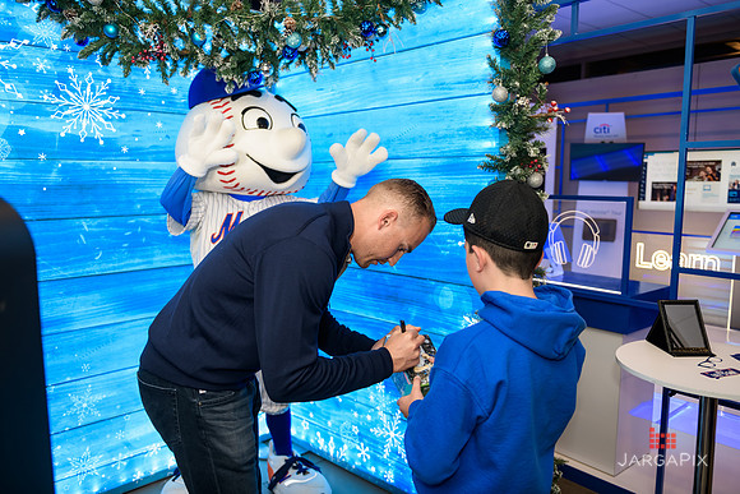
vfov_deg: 46.4
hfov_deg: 65.5
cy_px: 247
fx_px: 576
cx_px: 370
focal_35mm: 28
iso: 400
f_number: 3.2
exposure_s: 1/125
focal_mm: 28
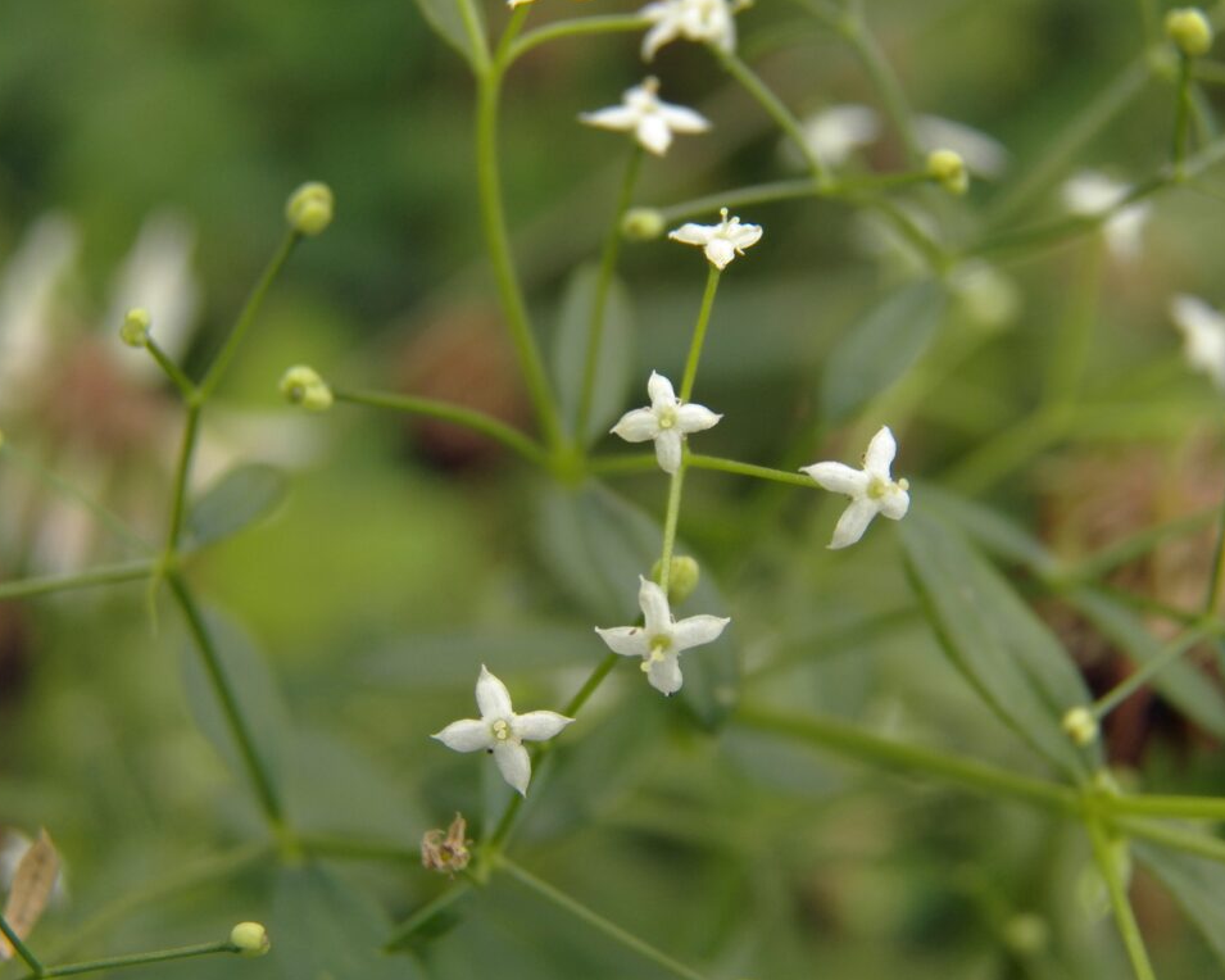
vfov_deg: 17.3
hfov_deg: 21.5
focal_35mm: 89
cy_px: 490
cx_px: 638
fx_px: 3227
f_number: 4
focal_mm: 15.2
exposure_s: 1/500
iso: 125
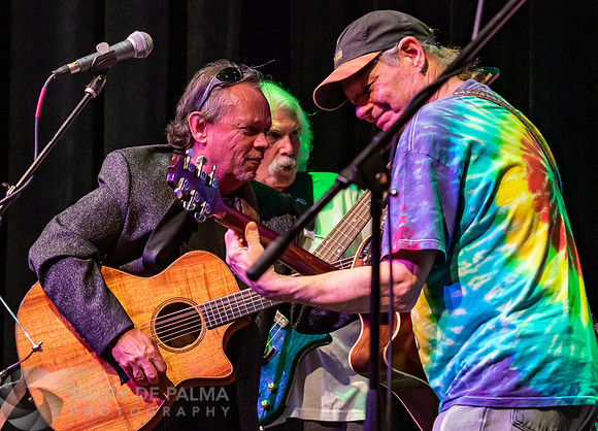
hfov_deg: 10.4
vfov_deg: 7.5
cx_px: 232
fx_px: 3279
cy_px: 260
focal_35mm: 192
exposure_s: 1/160
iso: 2000
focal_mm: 105
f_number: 5.6
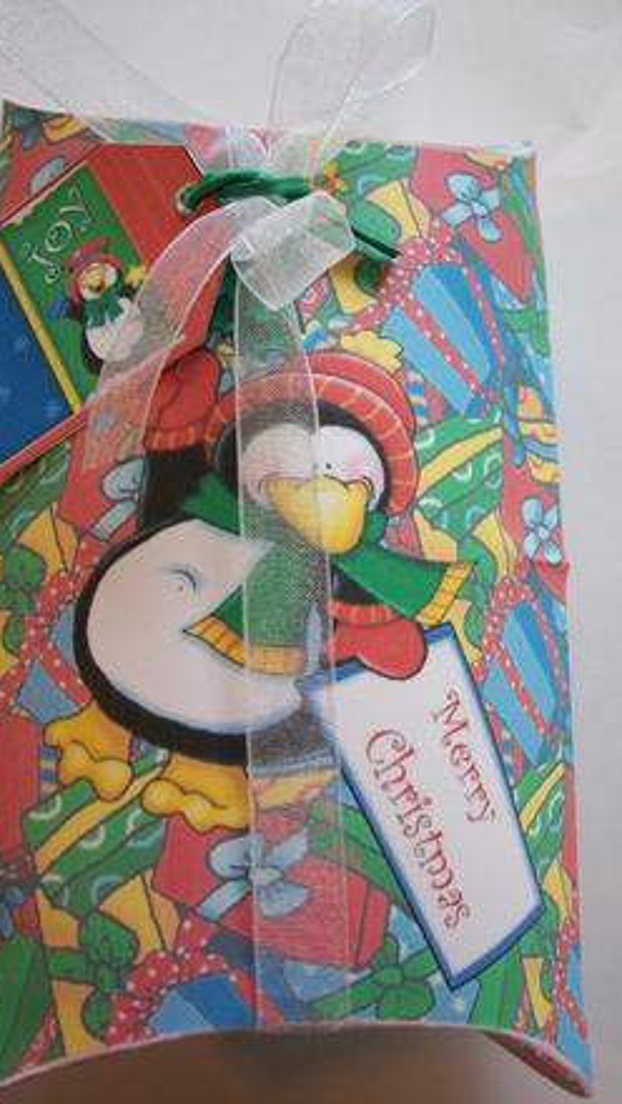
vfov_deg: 51.6
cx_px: 286
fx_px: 1142
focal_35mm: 39
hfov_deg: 30.5
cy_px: 544
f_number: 3.1
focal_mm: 6.3
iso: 160
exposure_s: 1/50
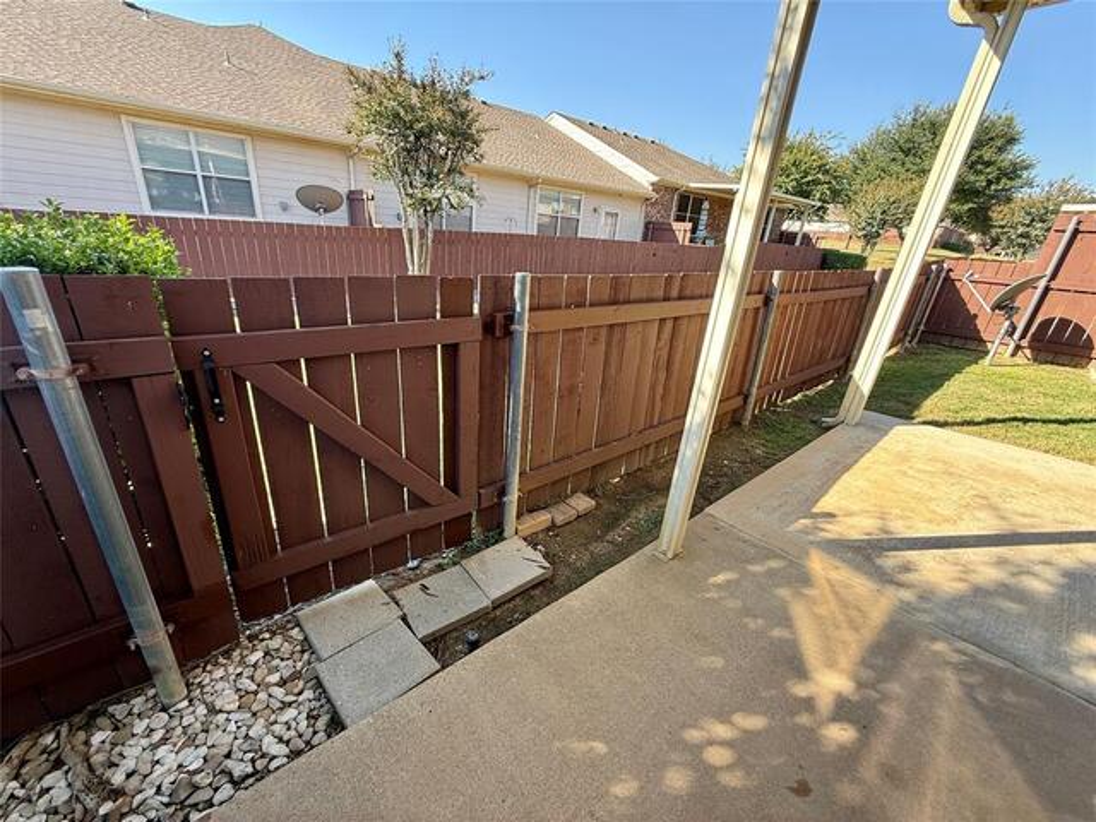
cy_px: 411
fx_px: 443
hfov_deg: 102.1
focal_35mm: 14
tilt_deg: -21.7
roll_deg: -5.4
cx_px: 548
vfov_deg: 85.7
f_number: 2.2
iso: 64
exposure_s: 1/184
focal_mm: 2.22
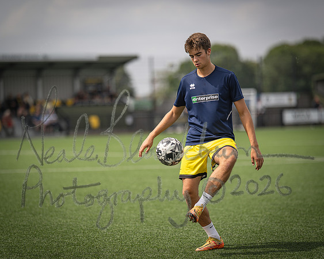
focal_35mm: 152
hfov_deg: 12.7
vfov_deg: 10.1
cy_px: 130
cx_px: 162
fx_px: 1458
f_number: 1.8
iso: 100
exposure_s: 1/3200
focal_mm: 135
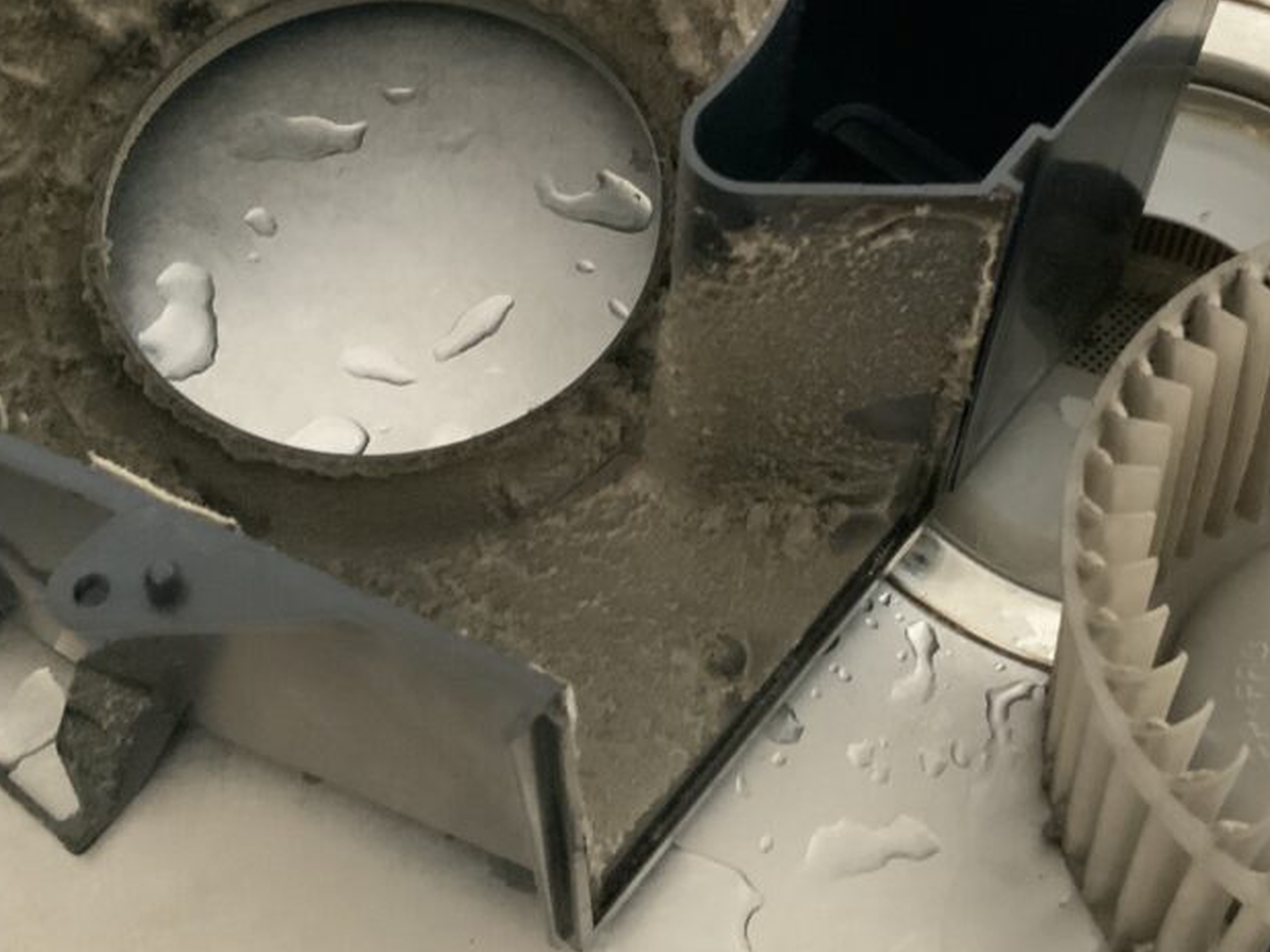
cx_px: 730
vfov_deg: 24.2
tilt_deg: -59.5
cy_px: 246
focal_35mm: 60
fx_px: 2201
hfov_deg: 32.1
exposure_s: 1/37
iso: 320
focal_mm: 3
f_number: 1.8
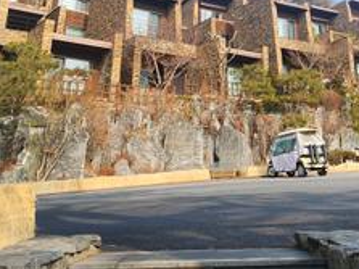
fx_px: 435
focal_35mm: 42
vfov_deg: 31.3
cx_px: 243
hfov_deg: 44.1
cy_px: -11
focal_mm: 2.2
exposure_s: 1/1157
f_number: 2.2
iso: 50
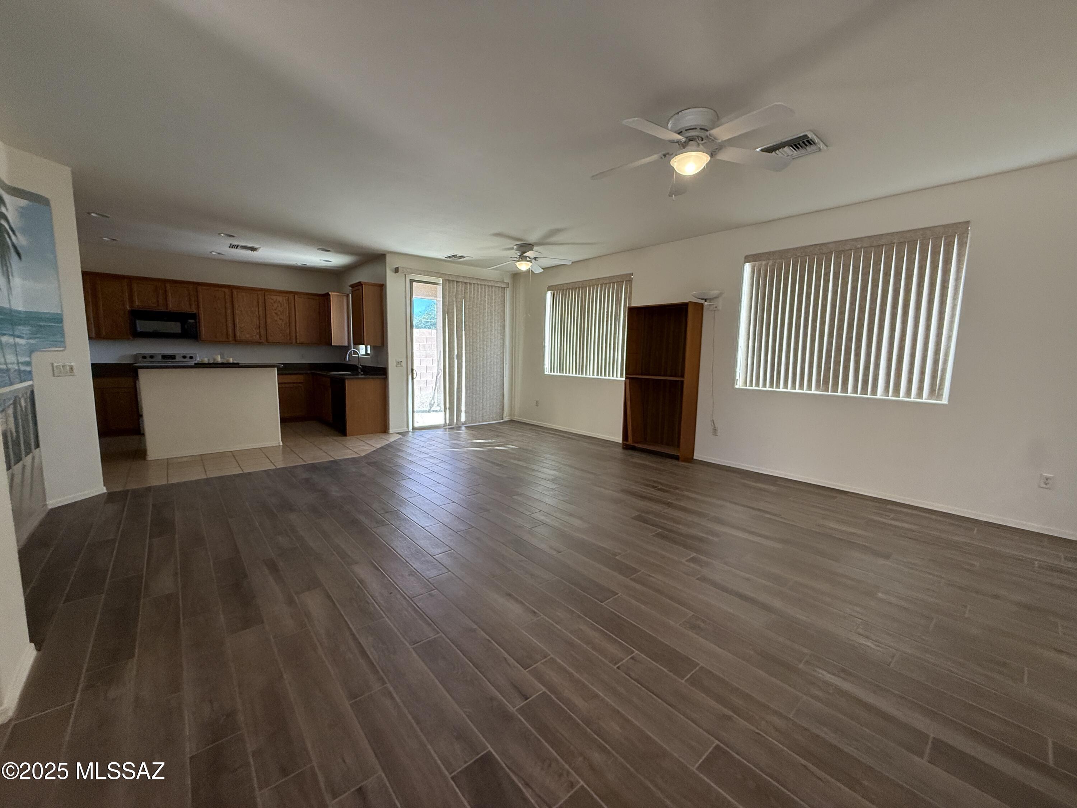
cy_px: 404
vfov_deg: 85.7
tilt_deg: -4.9
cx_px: 538
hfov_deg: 102.1
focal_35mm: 14
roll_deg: -1.1
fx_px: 436
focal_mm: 2.22
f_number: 2.2
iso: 200
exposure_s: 1/120
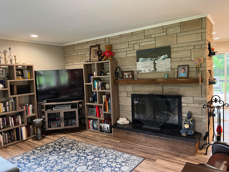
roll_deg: +2.9
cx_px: 114
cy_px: 86
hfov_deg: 67.3
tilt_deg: -5.1
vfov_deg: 53.1
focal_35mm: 26
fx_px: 172
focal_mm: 5.7
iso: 320
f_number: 1.5
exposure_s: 1/60
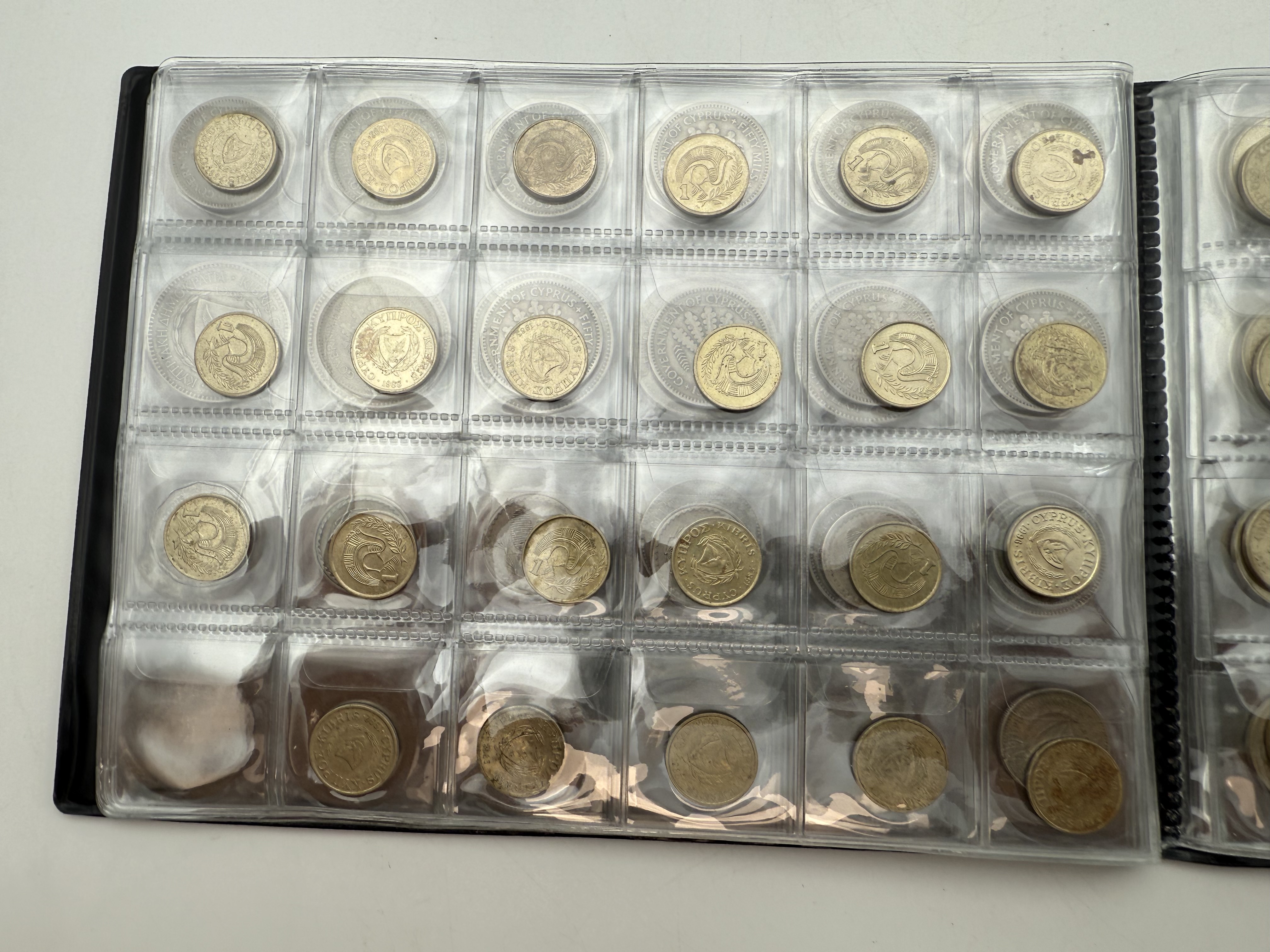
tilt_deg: -83.4
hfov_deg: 71.6
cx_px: 635
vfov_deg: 56.8
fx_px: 881
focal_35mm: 24
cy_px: 476
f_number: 2.2
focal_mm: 2.22
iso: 40
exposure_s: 1/283
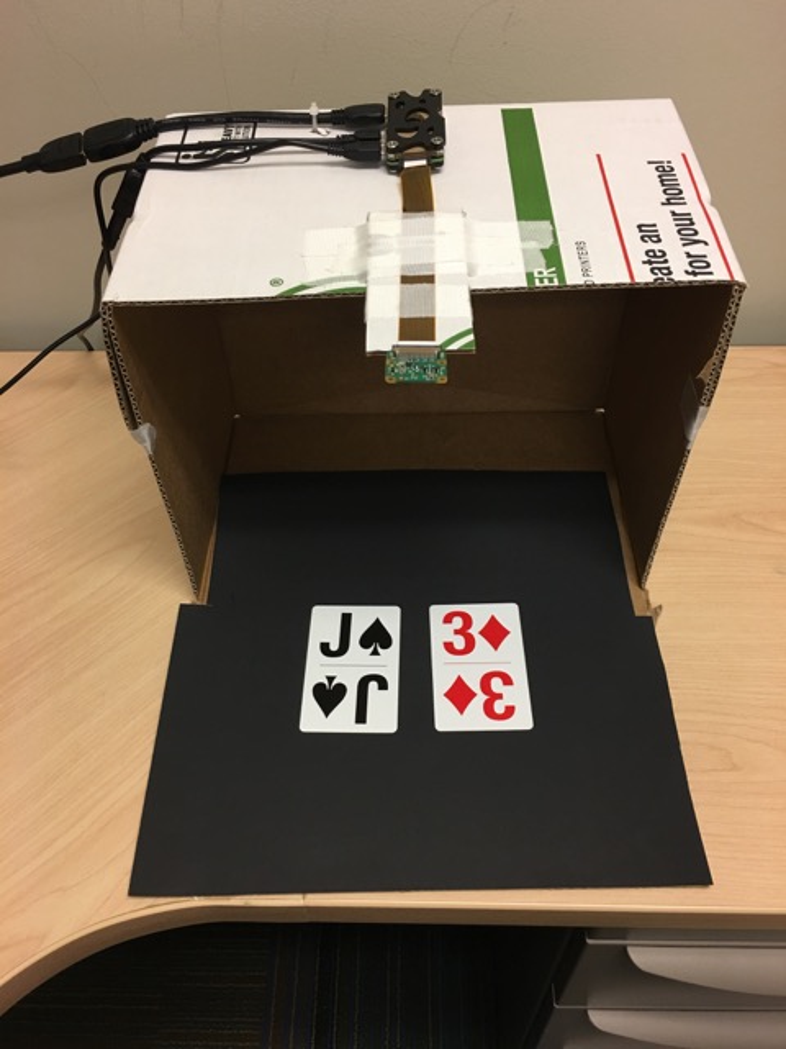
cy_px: 524
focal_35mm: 29
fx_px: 878
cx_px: 393
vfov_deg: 61.7
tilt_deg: -48.6
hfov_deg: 48.2
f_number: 2.2
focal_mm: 4.15
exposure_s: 1/15
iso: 40
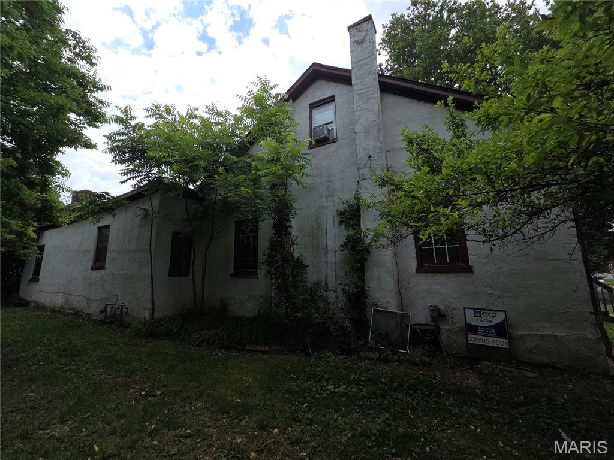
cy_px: 230
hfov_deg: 106.2
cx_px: 307
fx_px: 231
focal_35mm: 13
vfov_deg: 89.9
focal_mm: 2.2
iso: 50
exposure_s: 1/1824
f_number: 2.2
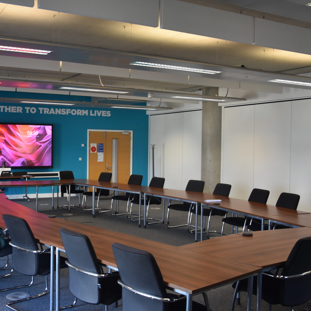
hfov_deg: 40.9
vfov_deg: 41.3
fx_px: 413
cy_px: 157
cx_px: 115
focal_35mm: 41
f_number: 4.5
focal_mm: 21
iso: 800
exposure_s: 1/80
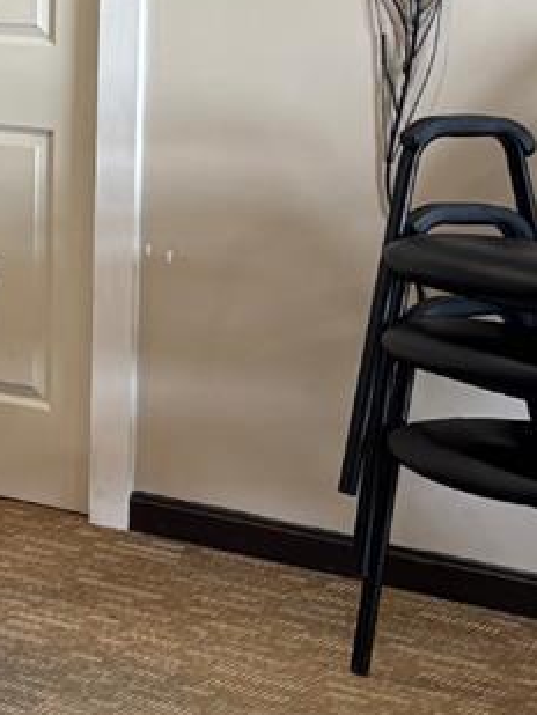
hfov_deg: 10.4
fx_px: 2604
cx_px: -675
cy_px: 40
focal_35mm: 126
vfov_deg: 15.4
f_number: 1.6
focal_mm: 5.96
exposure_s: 1/120
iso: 125
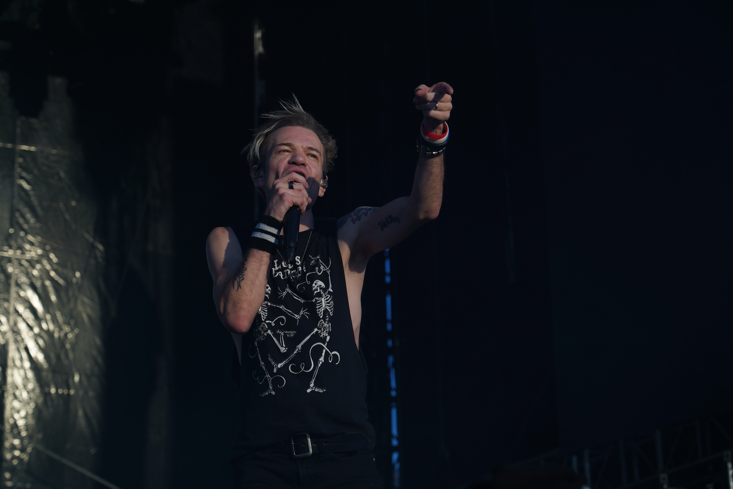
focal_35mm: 105
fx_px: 2138
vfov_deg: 13.0
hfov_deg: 19.5
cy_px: 244
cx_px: 366
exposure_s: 1/400
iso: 100
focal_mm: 105
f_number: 7.1
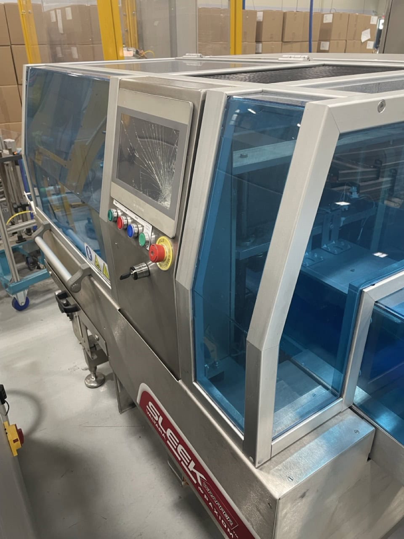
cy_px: 270
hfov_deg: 53.1
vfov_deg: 67.3
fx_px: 405
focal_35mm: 26
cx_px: 202
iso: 100
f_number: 1.6
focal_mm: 4.2
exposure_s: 1/60
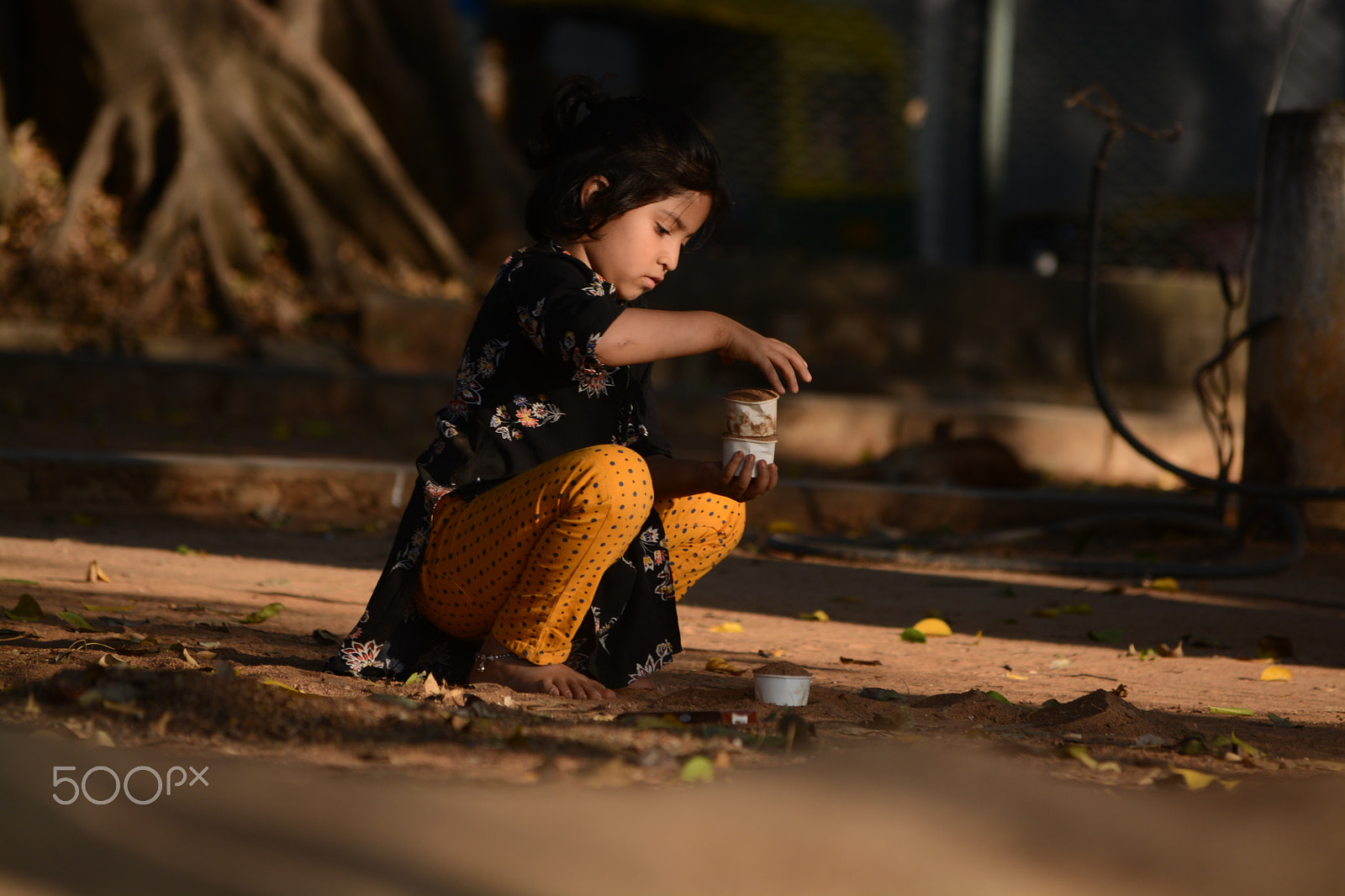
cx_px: 672
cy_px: 448
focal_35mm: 300
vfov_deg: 4.6
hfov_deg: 6.9
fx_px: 11205
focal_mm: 200
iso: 100
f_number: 5.6
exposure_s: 1/160
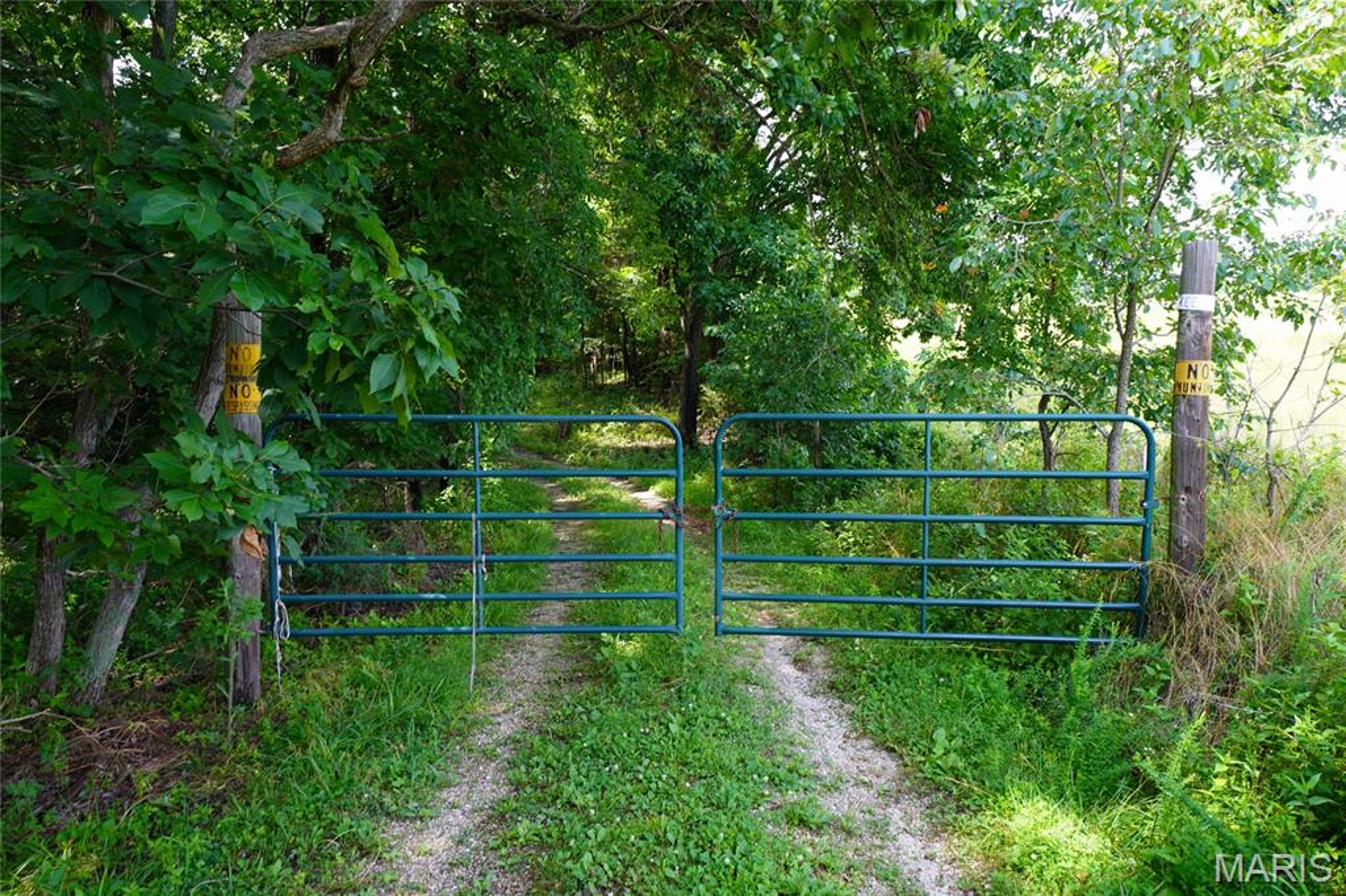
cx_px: 673
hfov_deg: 70.5
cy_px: 448
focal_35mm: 26
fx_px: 953
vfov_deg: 50.4
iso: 100
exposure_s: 1/60
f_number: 4
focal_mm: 17
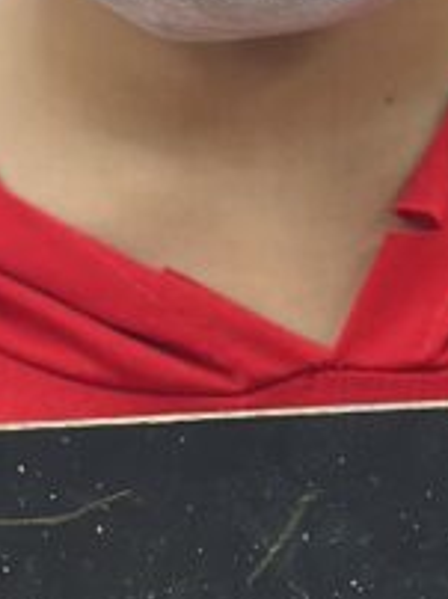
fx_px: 5482
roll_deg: +3.0
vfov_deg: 6.3
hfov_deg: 4.7
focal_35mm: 317
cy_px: 461
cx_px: 409
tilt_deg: -18.4
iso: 80
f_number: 1.78
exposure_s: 1/190
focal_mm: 6.86
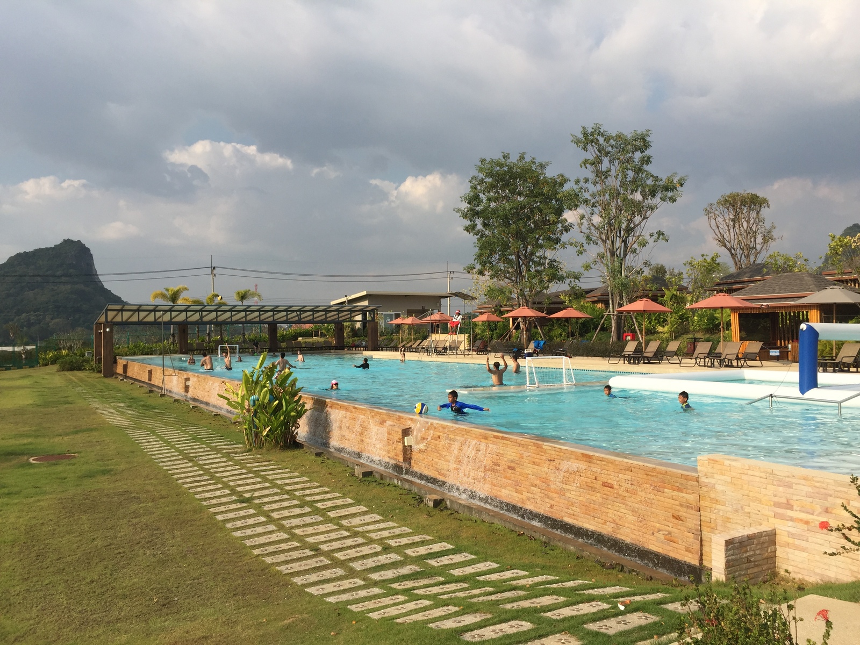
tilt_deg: -0.2
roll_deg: -0.7
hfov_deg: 61.7
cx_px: 430
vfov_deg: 48.2
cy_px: 322
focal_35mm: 29
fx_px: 720
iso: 32
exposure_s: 1/2083
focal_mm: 4.15
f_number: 2.2
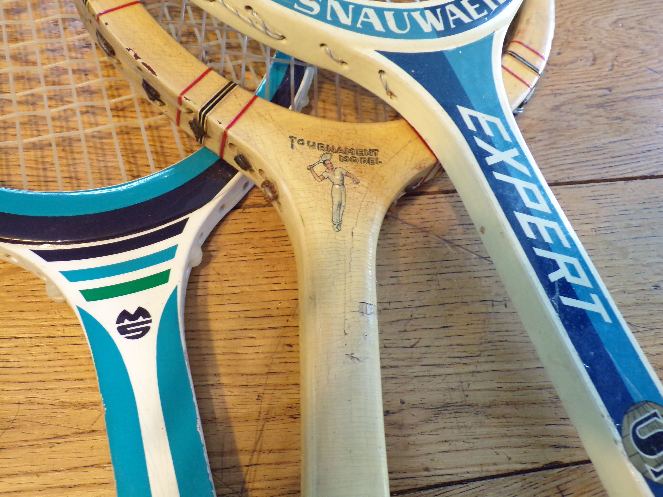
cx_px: 332
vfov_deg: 44.2
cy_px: 248
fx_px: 613
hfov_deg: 56.8
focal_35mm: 32
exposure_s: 1/17
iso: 400
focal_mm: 5.8
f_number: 3.2
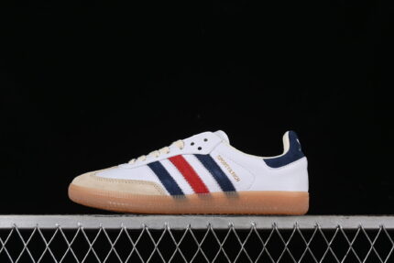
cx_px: 197
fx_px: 821
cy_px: 132
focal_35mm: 75
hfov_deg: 27.0
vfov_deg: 18.2
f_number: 8
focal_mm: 50
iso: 160
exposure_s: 1/80
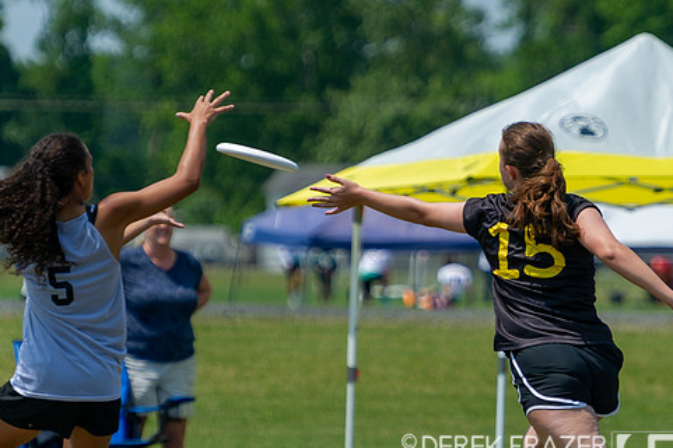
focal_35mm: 467
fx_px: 8724
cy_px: 248
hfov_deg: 4.4
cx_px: 510
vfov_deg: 2.9
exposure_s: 1/2500
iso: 200
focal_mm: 200
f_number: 4
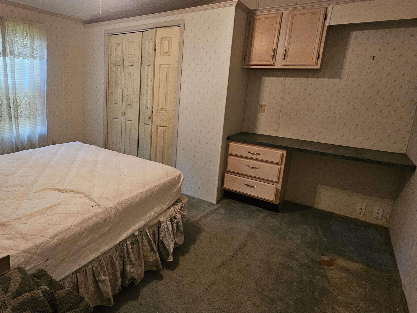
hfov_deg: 78.6
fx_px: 241
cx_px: 133
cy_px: 131
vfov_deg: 65.6
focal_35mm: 20
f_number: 2.2
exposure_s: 1/30
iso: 500
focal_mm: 2.2
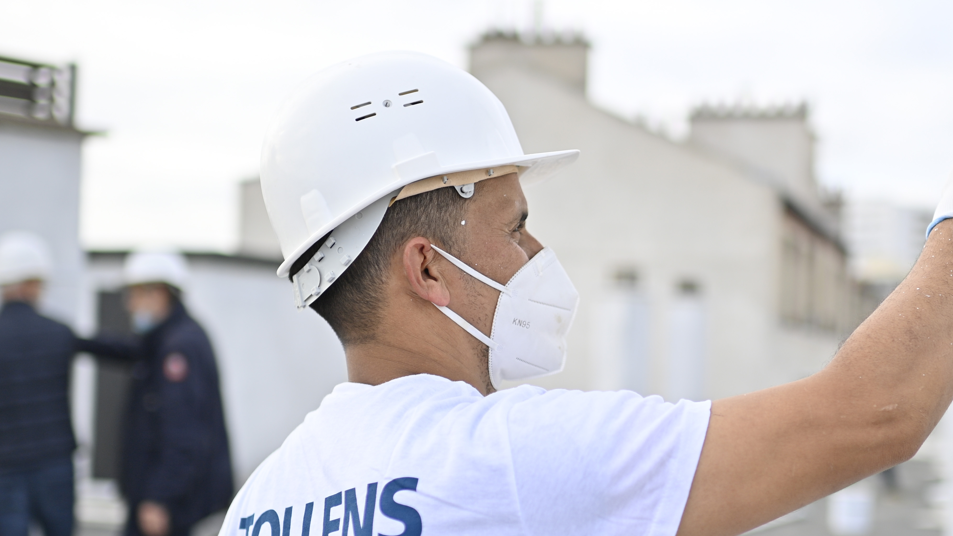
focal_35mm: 56
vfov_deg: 21.4
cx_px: 607
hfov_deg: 37.0
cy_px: 353
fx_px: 1415
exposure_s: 1/2000
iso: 100
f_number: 1.8
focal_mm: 35
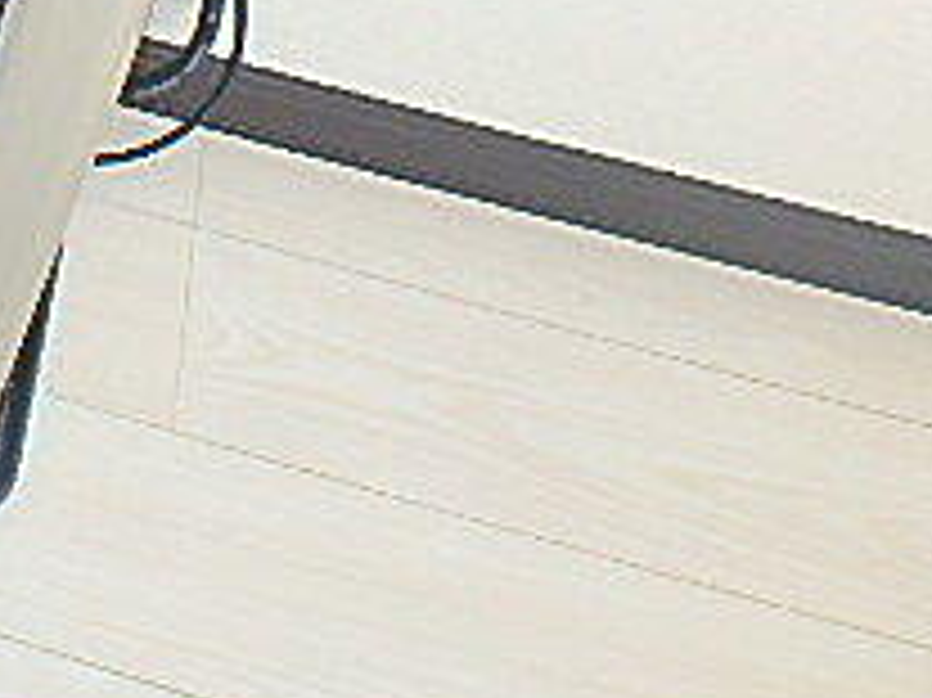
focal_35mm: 65
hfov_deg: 25.1
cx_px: -329
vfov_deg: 21.4
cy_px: -63
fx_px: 1749
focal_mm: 3.7
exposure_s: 1/80
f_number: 3.5
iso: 125
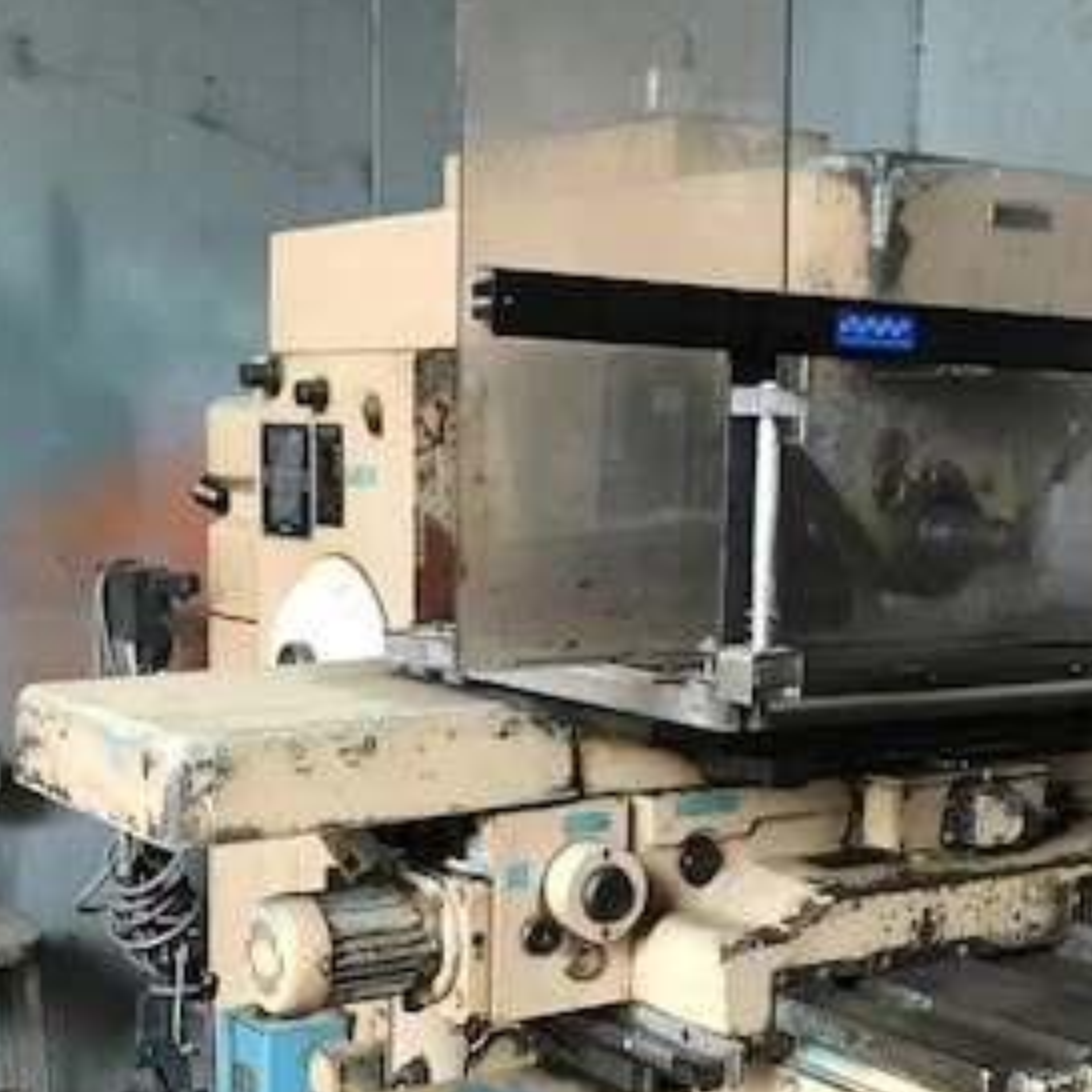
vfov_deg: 29.3
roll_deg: +0.2
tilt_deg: -8.0
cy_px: 748
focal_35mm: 58
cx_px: 680
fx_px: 2070
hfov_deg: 29.4
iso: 64
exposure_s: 1/15
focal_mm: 3.99
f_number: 1.8
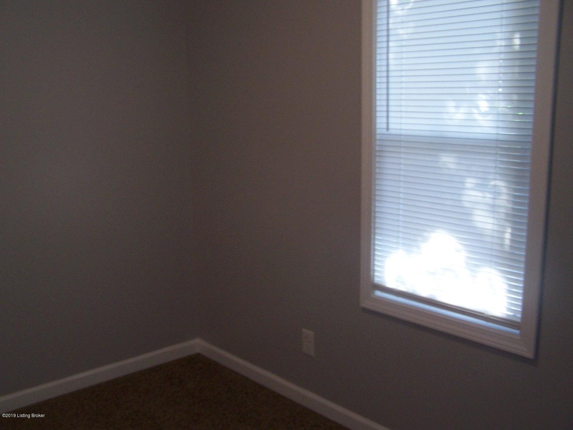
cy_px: 215
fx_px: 629
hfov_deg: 49.0
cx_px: 286
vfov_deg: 37.7
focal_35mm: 38
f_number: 2.8
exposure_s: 1/30
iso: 140
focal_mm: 6.3
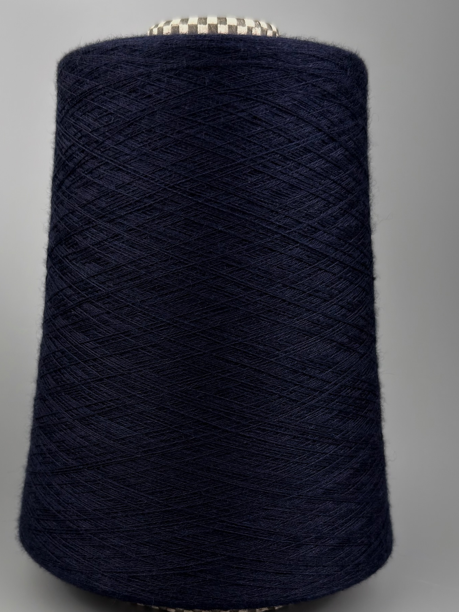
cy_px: 316
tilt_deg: -11.4
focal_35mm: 27
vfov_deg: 65.3
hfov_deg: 51.2
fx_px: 477
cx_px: 203
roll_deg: -1.3
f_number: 1.78
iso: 64
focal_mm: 6.76
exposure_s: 1/581
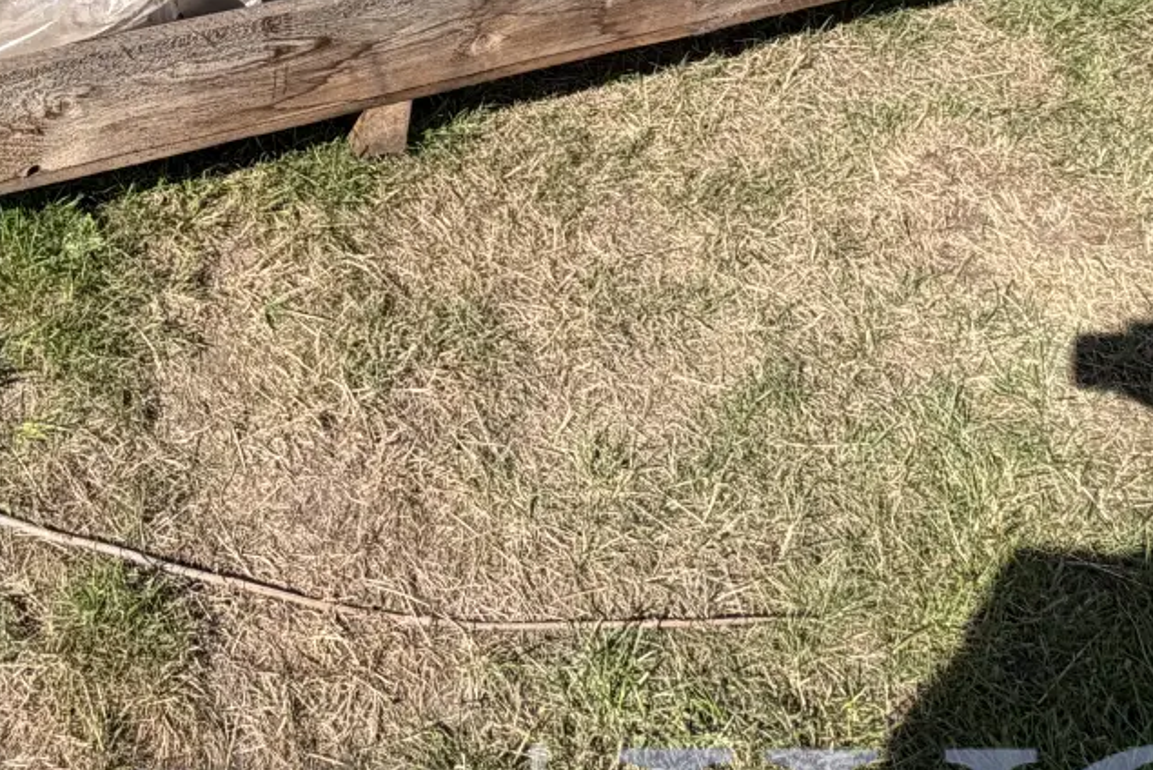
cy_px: -33
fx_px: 1410
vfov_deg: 28.3
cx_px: 241
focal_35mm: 44
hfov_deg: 42.6
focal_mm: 2.22
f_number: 2.2
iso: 32
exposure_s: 1/770
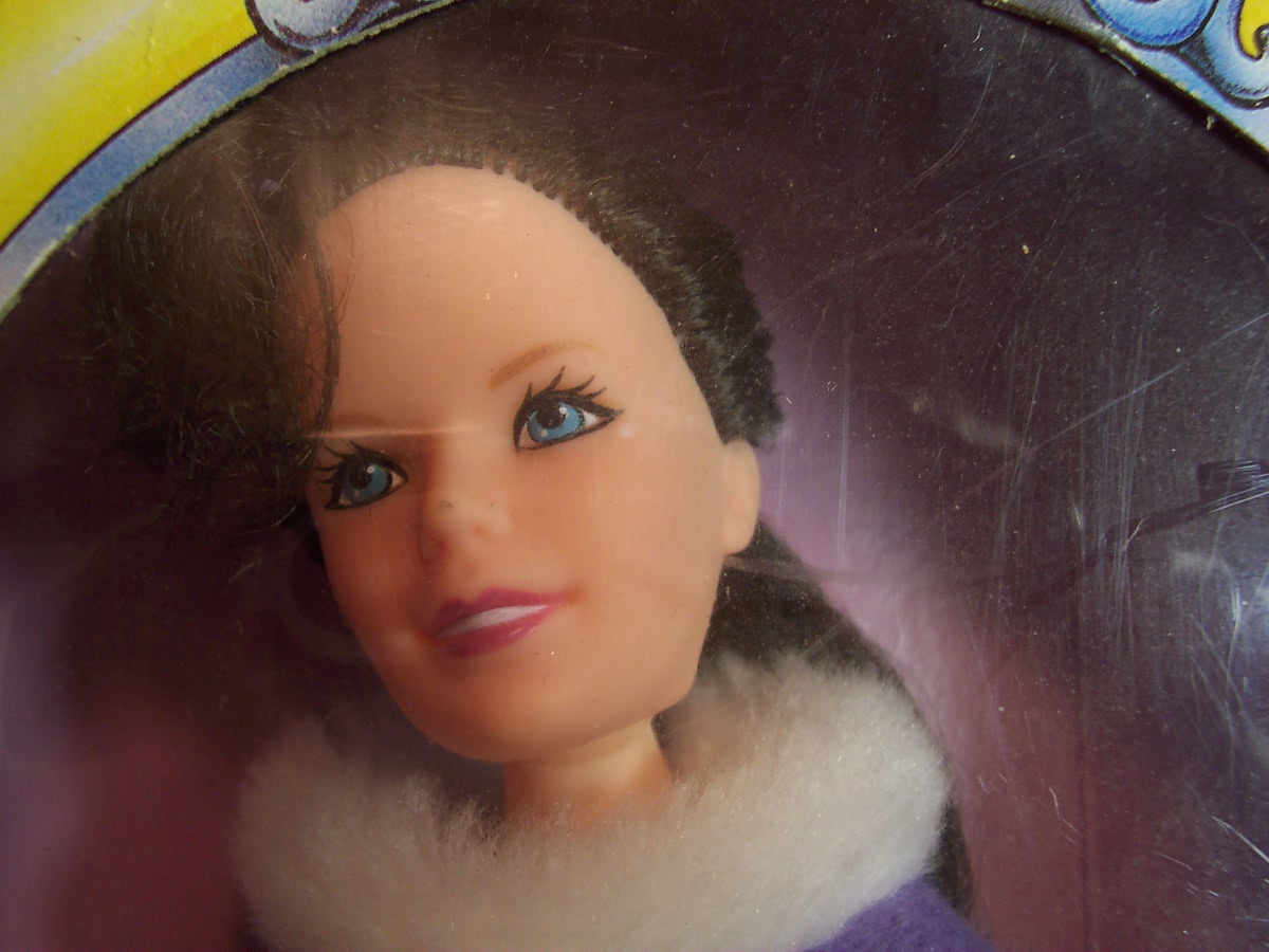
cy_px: 476
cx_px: 634
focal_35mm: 37
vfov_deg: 38.7
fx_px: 1356
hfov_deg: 50.1
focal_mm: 5.6
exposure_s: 1/30
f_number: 2.8
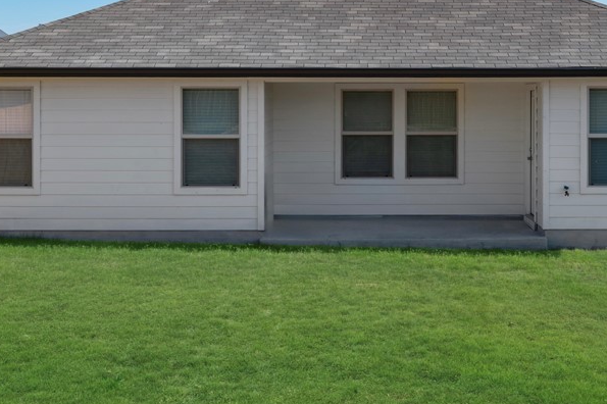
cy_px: 93
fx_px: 893
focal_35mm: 53
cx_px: 363
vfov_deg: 25.1
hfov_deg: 37.4
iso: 500
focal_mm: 29
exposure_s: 1/400
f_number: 11
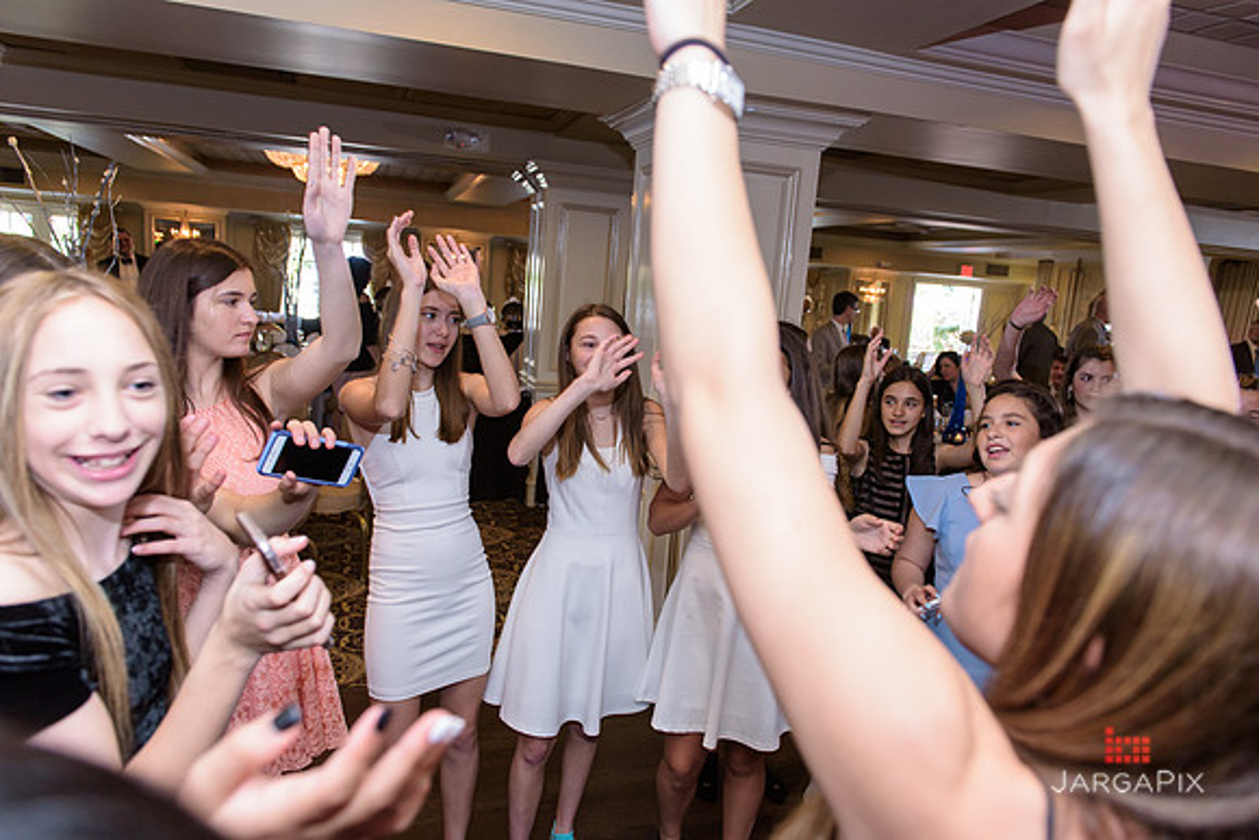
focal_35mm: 24
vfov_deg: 53.2
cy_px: 420
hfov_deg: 73.7
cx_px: 630
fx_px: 839
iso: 1600
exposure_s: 1/125
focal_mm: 24
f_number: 3.2
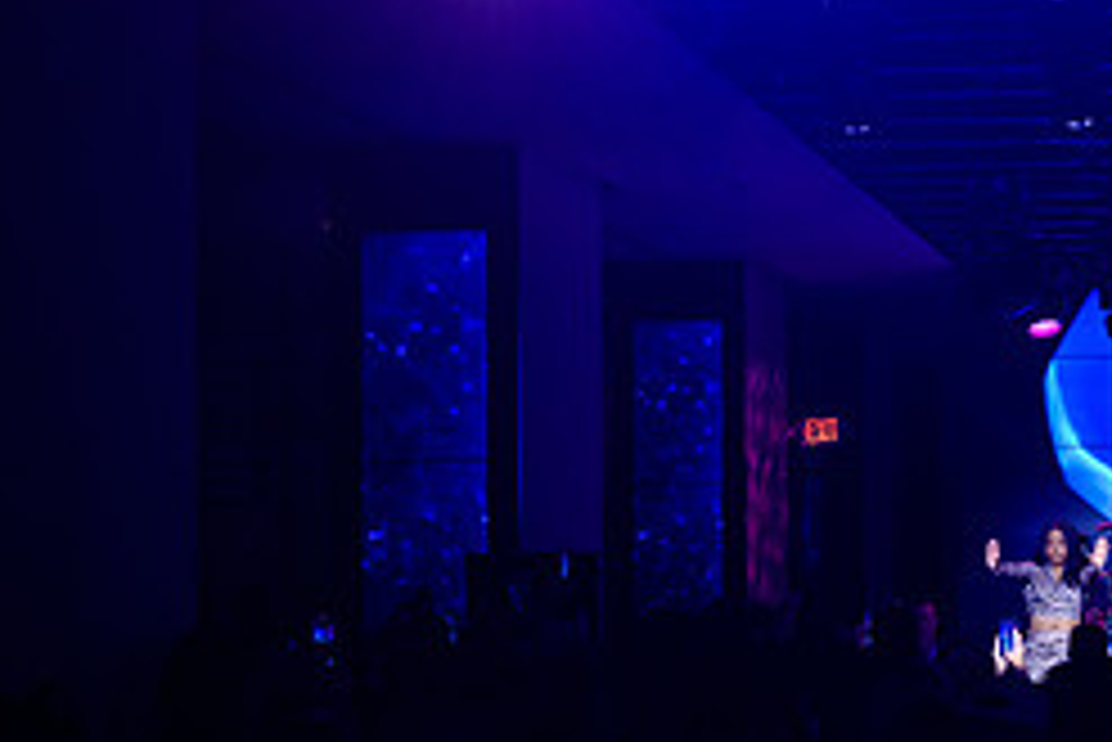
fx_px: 2102
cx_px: 1189
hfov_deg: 27.4
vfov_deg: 20.0
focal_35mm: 68
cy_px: 517
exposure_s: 1/500
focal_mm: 29
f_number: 4
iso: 1600
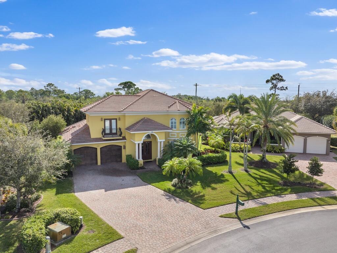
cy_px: 126
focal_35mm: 24
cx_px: 168
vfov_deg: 56.8
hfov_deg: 71.6
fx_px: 234
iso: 100
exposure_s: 1/50
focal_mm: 12.29
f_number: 5
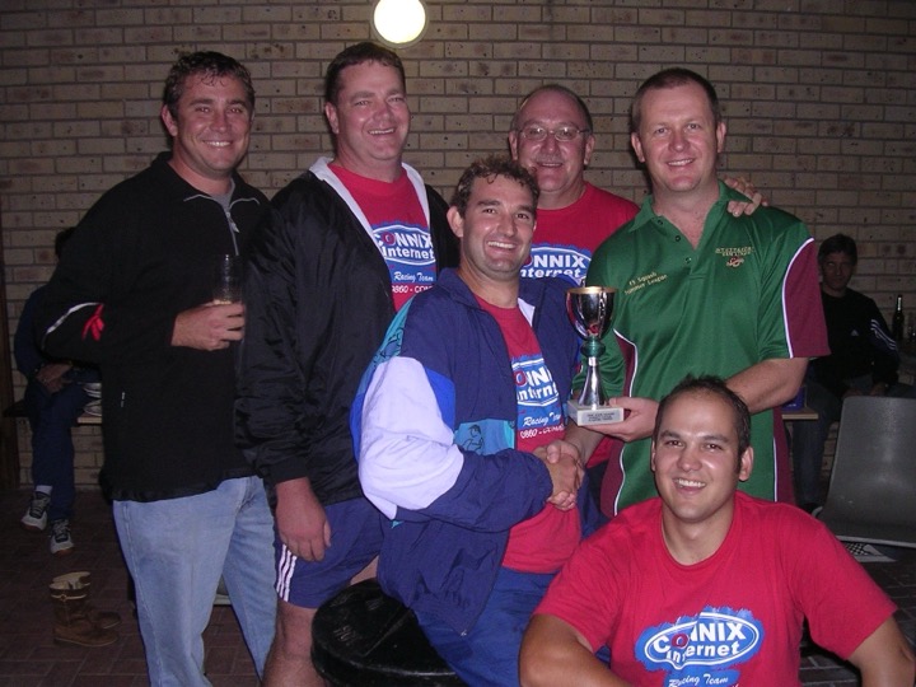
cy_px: 344
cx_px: 458
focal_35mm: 38
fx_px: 1006
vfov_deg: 37.7
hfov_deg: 49.0
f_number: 2.8
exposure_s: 1/60.1
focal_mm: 5.8
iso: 246
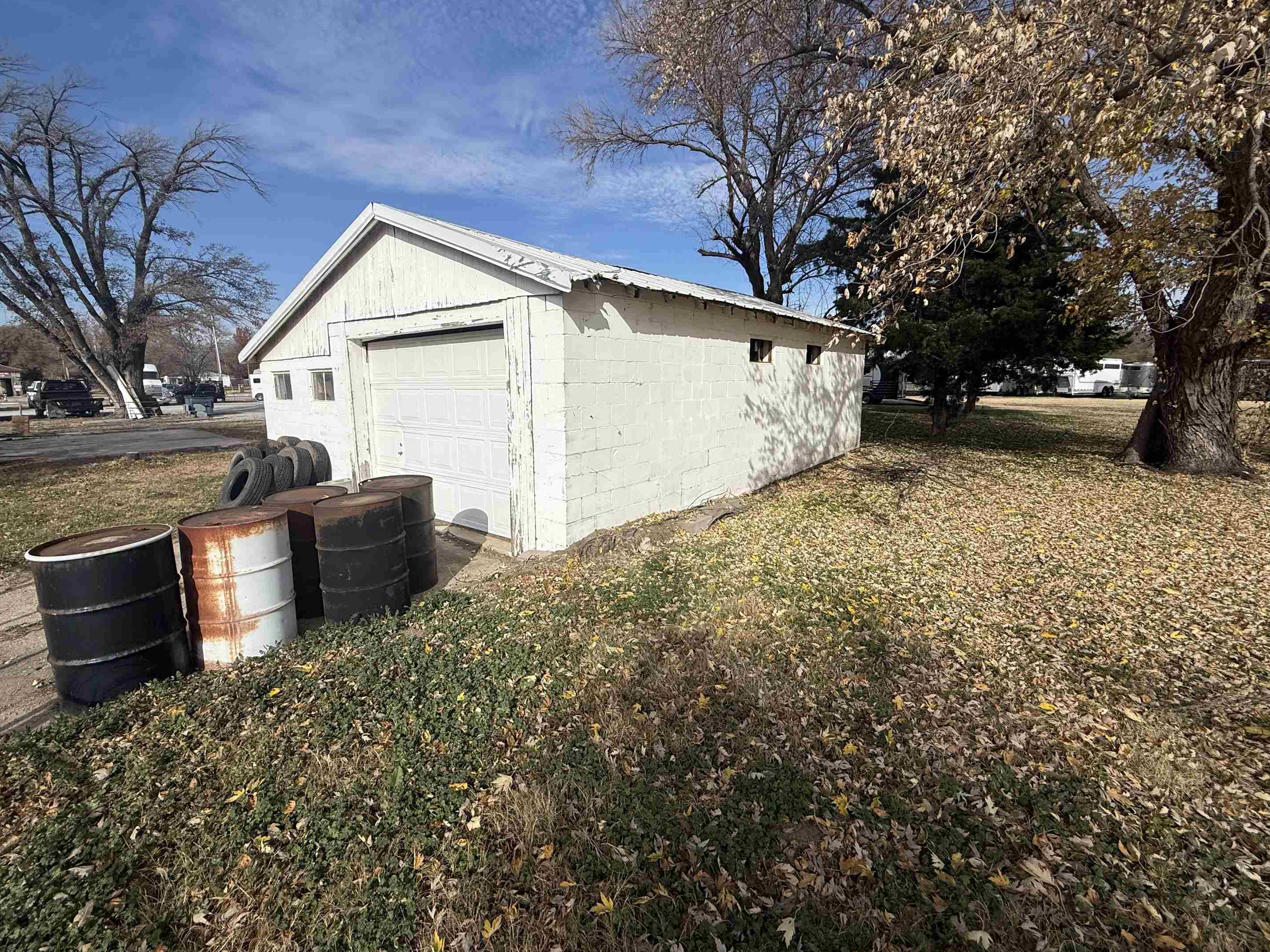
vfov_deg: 81.7
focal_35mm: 15
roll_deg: +0.7
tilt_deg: -6.3
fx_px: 550
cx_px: 607
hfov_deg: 98.1
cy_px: 448
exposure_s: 1/5155
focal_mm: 2.22
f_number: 2.2
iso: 50
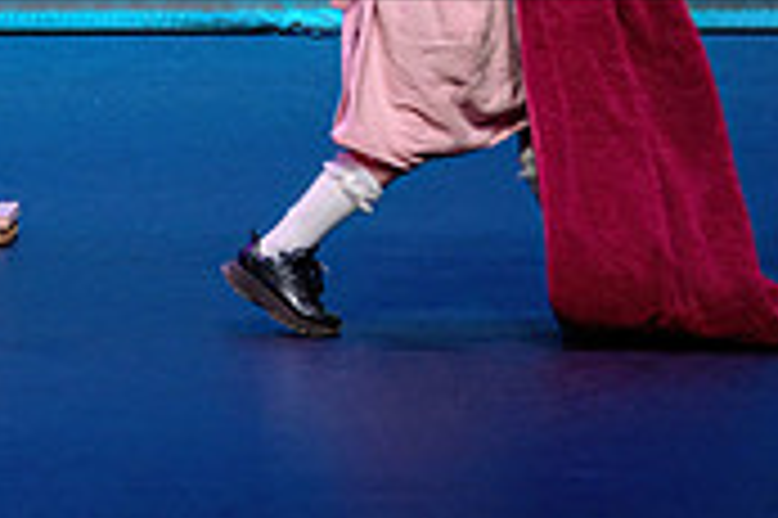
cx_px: -549
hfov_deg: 3.8
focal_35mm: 536
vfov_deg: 2.6
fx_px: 11572
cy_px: -356
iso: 1250
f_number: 2.8
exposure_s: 1/400
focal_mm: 140
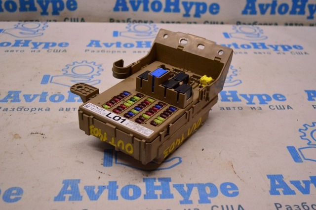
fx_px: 381
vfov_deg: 30.8
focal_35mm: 44
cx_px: 158
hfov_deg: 45.0
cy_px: 105
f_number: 4.2
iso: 1600
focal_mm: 29
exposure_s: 1/400
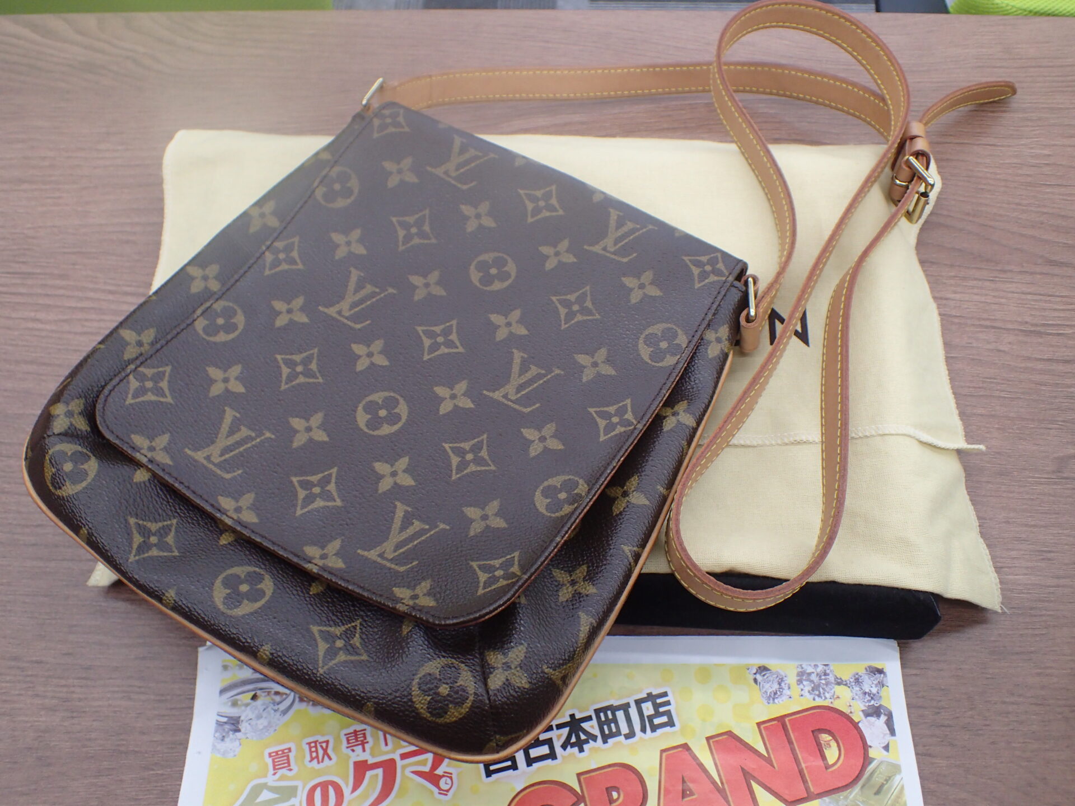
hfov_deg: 60.0
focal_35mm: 30
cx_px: 538
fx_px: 932
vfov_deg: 46.8
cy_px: 403
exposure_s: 1/125
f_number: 2.3
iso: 250
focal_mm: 5.5
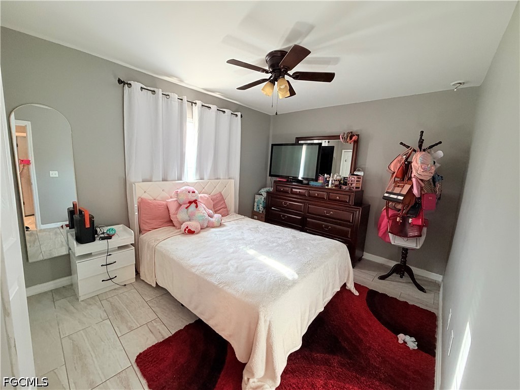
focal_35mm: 14
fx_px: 210
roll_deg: -2.6
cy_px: 195
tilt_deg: -8.1
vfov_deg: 85.7
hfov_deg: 102.1
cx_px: 260
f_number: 2.2
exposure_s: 1/60
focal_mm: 2.22
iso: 320
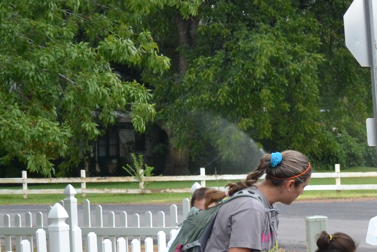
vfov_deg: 10.8
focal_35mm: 125
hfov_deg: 15.3
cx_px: 537
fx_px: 1309
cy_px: 274
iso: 900
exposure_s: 1/500
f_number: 4
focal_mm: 24
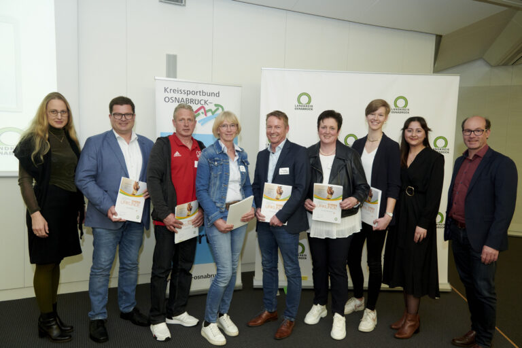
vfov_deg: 46.4
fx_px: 406
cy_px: 174
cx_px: 261
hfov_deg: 65.5
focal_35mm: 28
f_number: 5
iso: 1000
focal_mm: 28
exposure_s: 1/60
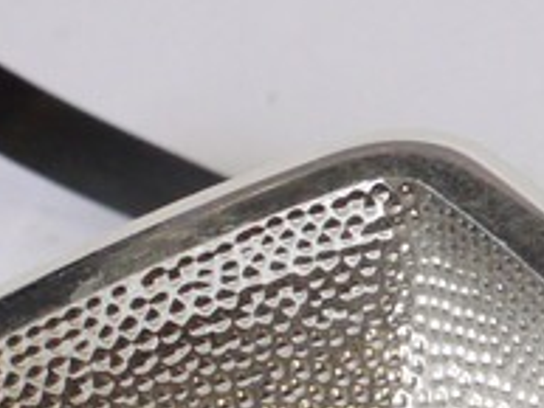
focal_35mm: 311
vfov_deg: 4.8
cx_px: 1502
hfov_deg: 6.0
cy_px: 433
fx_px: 4890
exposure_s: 1/200
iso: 800
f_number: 7.1
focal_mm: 25
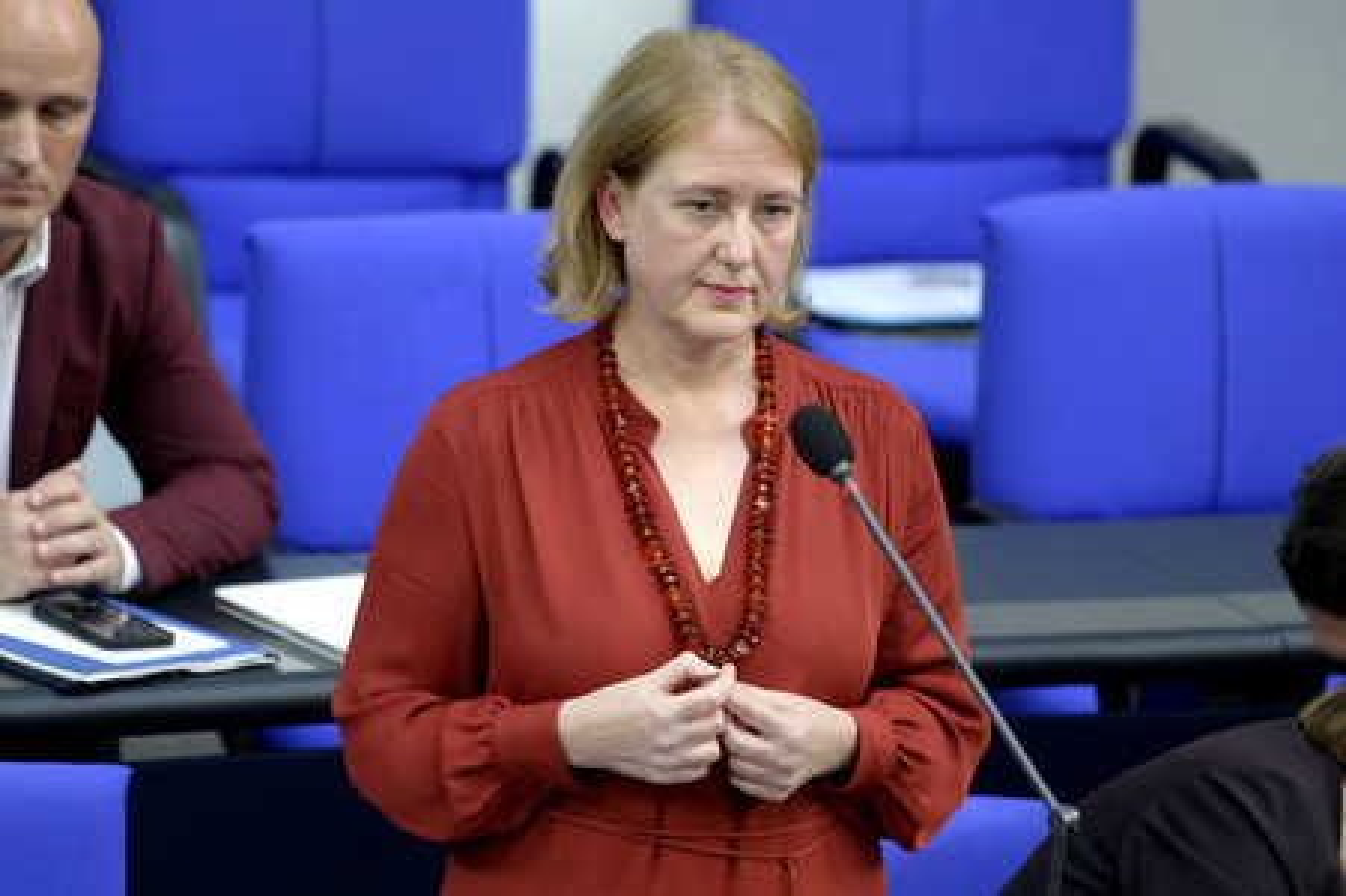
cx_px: 673
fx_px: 18680
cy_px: 448
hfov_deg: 4.1
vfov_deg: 2.7
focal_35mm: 500
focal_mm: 500
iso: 8000
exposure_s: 1/400
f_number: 5.6
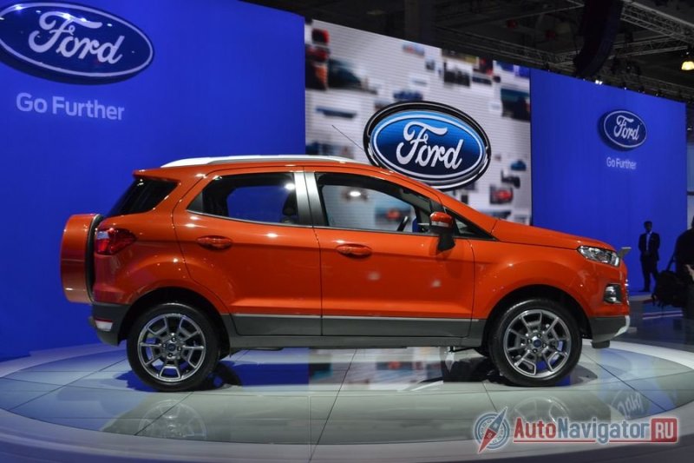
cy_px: 232
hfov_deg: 41.1
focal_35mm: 48
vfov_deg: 28.1
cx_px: 347
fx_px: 925
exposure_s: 1/125
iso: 360
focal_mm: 32
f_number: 5.6
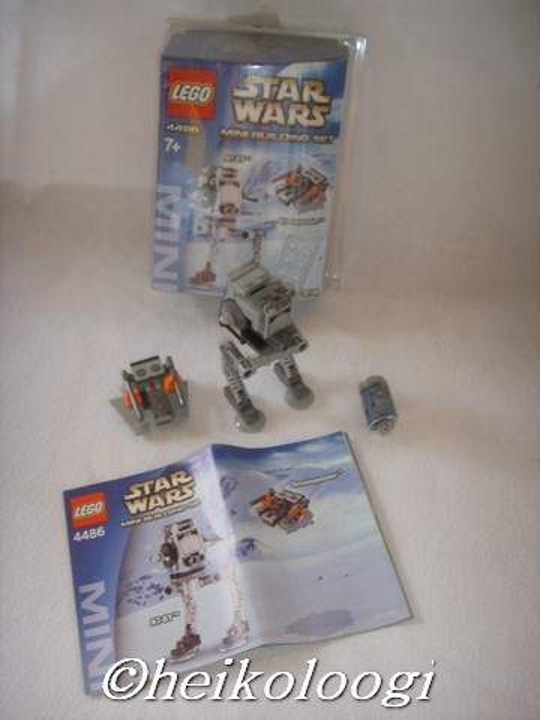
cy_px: 360
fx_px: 811
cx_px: 270
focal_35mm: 39
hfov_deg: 36.8
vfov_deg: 47.9
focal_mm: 6.6
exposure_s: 1/45
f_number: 3.5
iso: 100
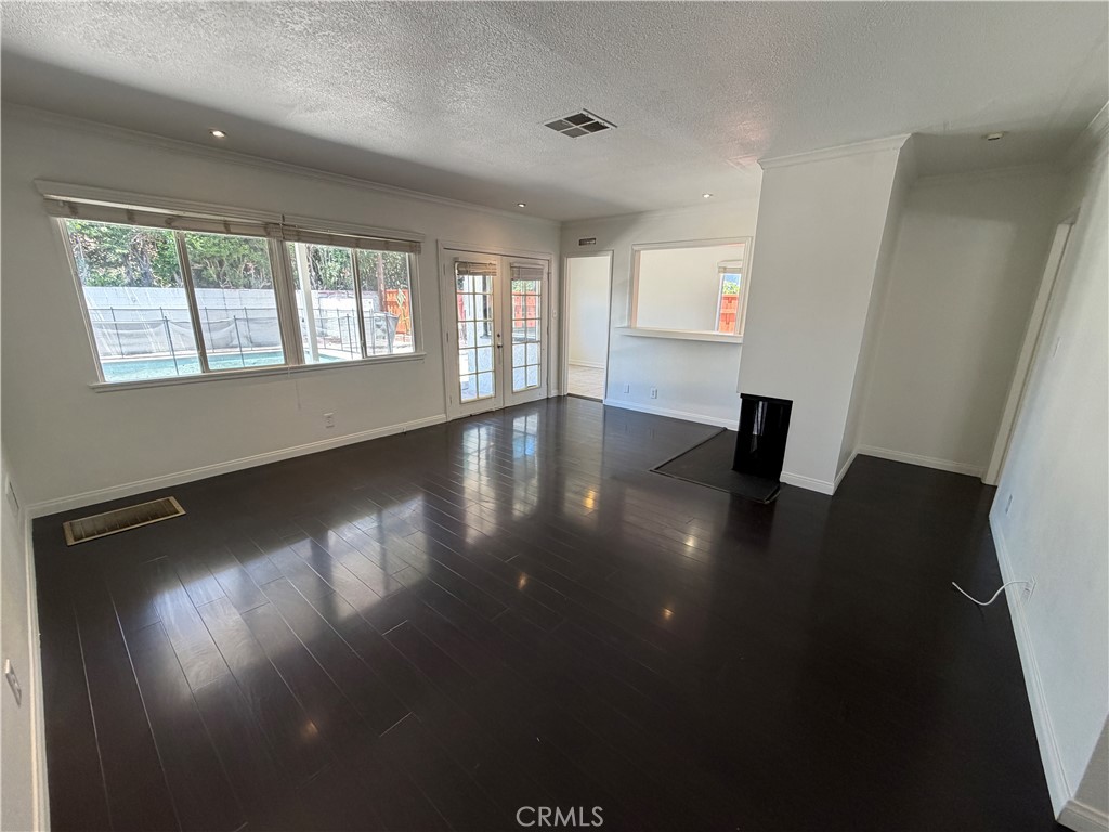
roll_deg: -0.7
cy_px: 416
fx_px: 449
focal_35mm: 14
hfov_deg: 102.1
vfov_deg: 85.7
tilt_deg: -13.9
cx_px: 554
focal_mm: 2.22
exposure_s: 1/120
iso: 250
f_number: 2.2
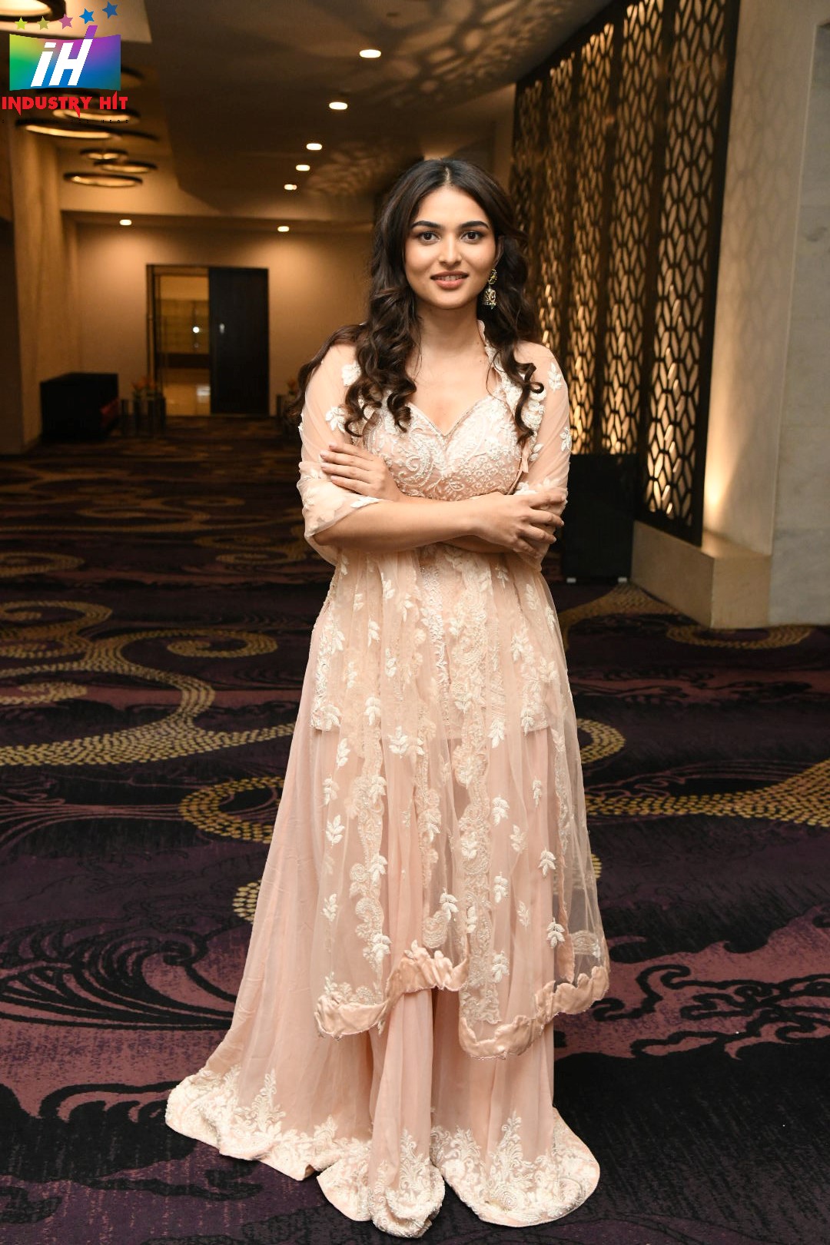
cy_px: 622
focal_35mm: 40
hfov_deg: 33.4
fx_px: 1383
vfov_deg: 48.5
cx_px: 415
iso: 4000
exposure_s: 1/125
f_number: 6.3
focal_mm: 40
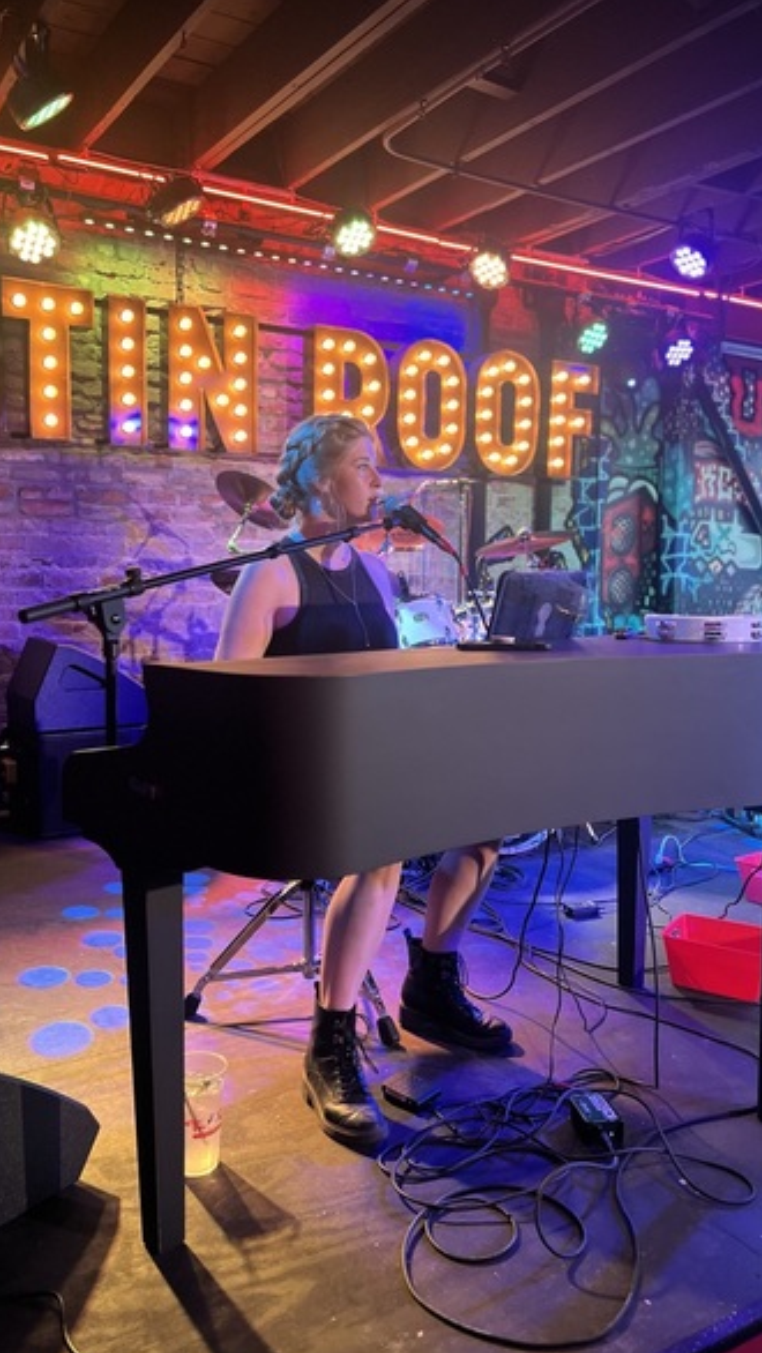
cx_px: 397
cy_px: 672
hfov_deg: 40.2
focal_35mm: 29
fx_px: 1041
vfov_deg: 66.1
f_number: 1.5
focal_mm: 5.7
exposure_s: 1/60
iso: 250
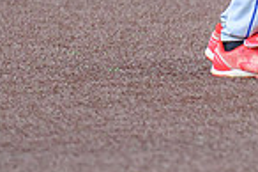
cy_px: 69
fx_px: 12656
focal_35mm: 1768
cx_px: 389
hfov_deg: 1.2
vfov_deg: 0.8
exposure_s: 1/2000
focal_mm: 200
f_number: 2.8
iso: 450
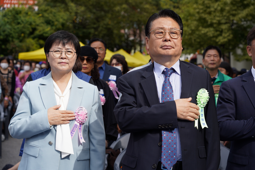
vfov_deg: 17.3
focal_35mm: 79
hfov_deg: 25.7
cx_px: 128
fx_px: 560
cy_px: 85
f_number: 5.6
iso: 100
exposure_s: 1/320
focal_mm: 79
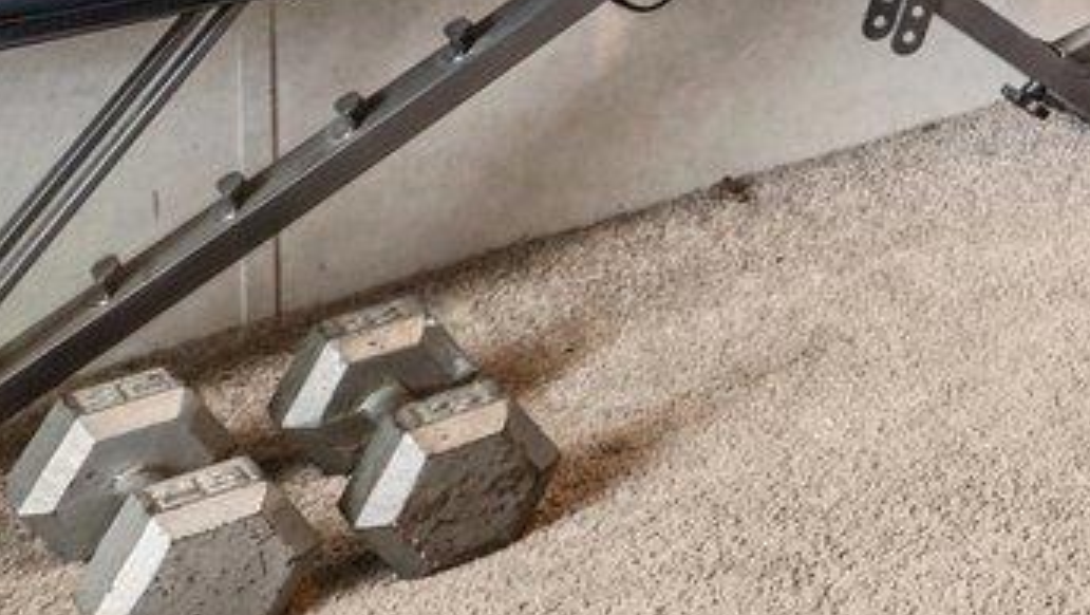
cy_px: -794
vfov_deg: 12.3
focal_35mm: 81
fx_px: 2343
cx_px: 2307
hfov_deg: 17.1
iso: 400
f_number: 8
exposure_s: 1/6
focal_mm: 13
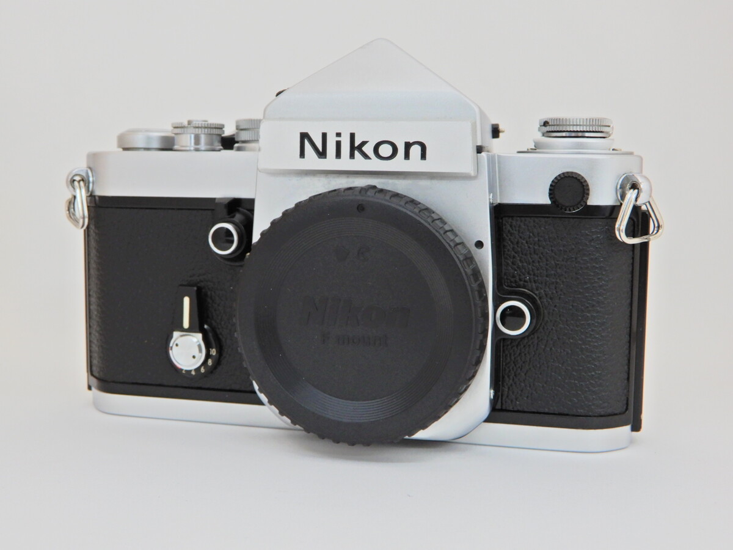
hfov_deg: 42.1
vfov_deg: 32.2
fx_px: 953
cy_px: 275
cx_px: 366
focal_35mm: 45
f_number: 4
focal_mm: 8
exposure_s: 1/30
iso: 200
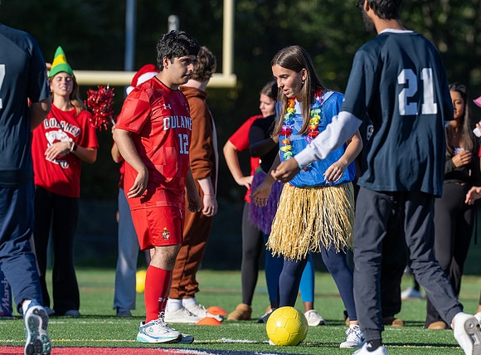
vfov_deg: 4.4
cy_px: 188
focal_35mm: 332
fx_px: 4588
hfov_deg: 6.0
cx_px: 279
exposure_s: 1/1600
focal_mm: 200
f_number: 4
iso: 180
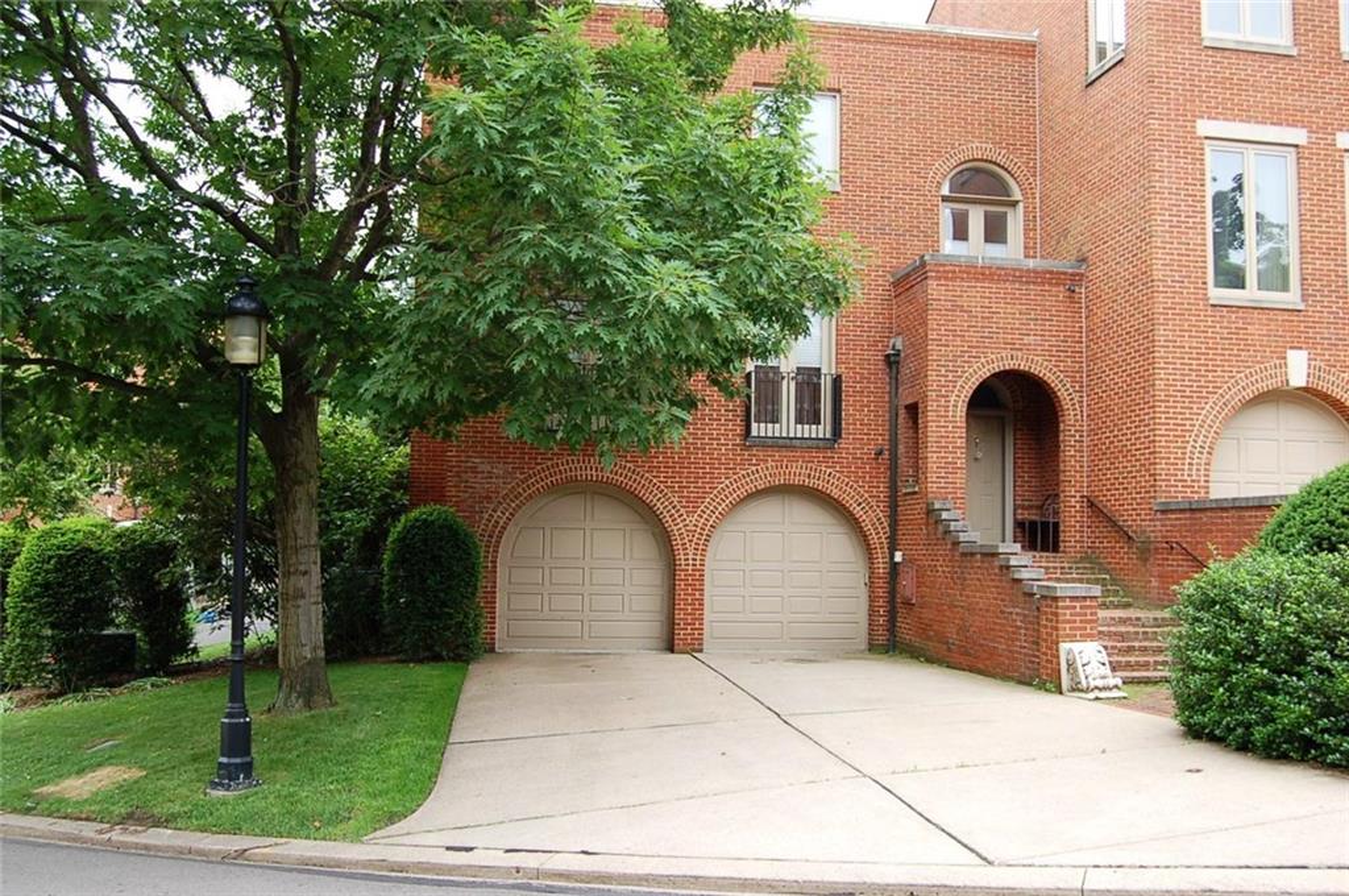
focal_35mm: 33
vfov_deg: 39.9
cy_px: 448
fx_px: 1235
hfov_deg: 57.3
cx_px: 674
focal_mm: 22
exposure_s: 1/100
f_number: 5.6
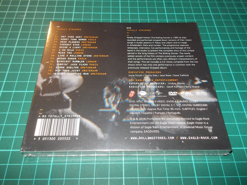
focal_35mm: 29
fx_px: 207
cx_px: 124
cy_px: 92
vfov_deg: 48.2
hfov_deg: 61.7
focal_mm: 4.1
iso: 200
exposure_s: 1/30
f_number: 3.3
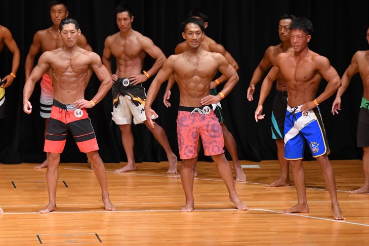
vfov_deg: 5.4
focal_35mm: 255
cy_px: 117
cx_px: 186
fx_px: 2614
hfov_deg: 8.1
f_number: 5.6
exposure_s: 1/400
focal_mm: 160
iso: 4000
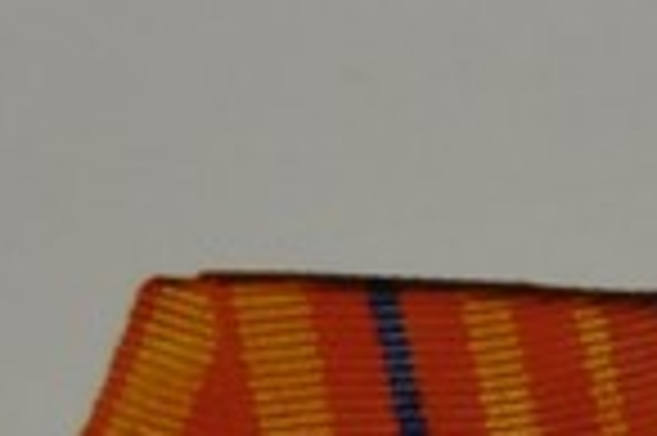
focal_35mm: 889
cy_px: 1137
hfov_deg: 2.3
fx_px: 16205
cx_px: 1575
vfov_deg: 1.5
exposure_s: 1/80
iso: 1000
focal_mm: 75
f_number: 8
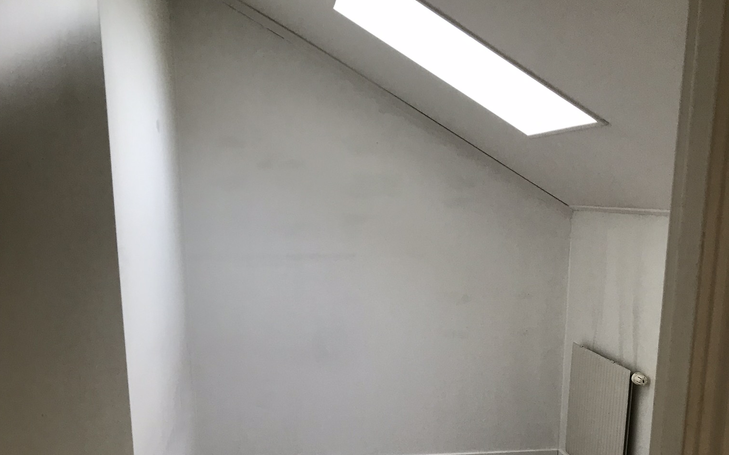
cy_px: 412
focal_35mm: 40
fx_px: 795
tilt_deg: -14.2
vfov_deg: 30.5
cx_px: 363
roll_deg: +1.1
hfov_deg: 49.3
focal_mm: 3.99
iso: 25
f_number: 1.8
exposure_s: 1/33
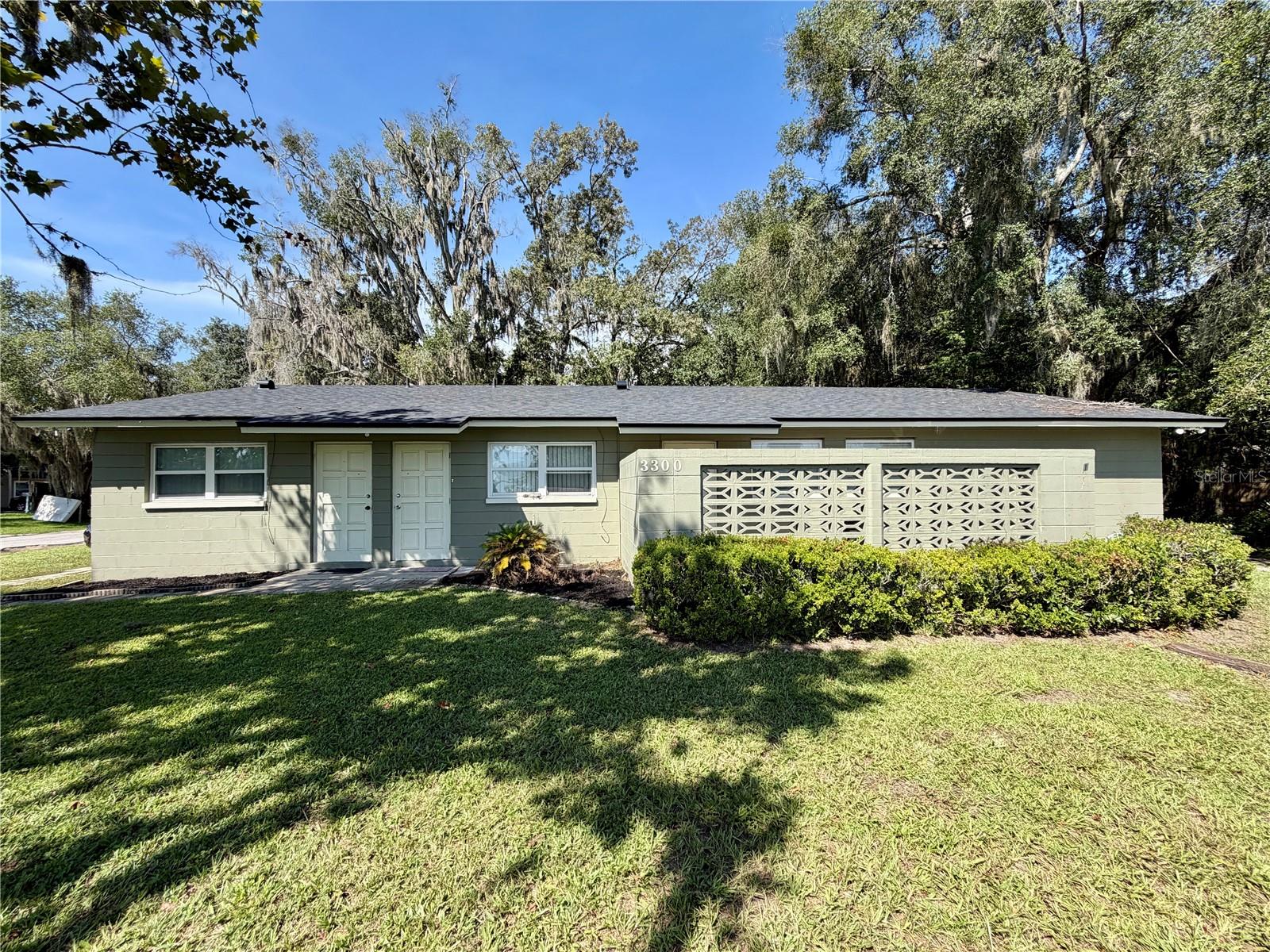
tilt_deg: +1.8
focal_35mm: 14
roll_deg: +1.4
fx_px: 514
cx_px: 635
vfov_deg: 85.7
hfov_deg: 102.1
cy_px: 476
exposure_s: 1/770
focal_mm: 2.22
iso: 40
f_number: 2.2
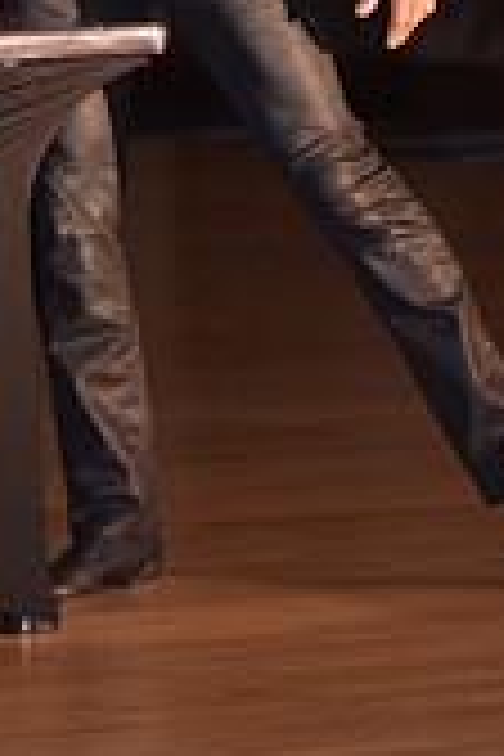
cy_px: -189
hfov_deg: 3.0
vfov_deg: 4.4
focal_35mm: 465
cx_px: 2
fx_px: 9764
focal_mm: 135
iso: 1600
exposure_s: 1/250
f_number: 5
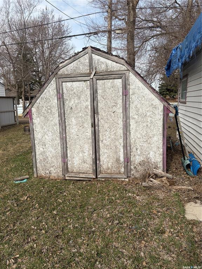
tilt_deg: -10.1
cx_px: 101
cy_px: 134
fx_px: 202
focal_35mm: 26
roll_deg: +1.9
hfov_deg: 53.1
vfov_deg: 67.3
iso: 50
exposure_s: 1/3125
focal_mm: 5.96
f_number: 1.6
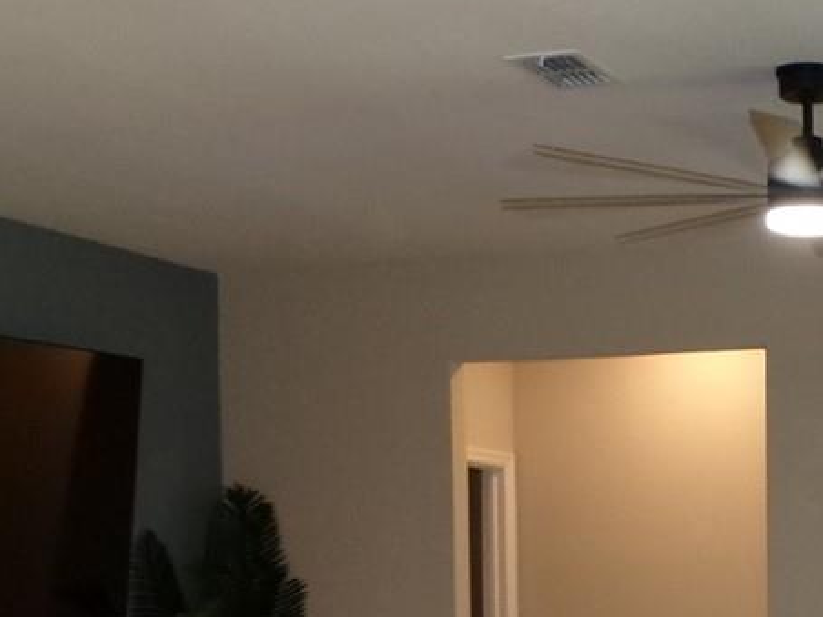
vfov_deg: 16.9
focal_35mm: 85
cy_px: 666
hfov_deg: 21.5
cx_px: 974
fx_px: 2021
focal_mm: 4.3
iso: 200
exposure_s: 1/34
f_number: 3
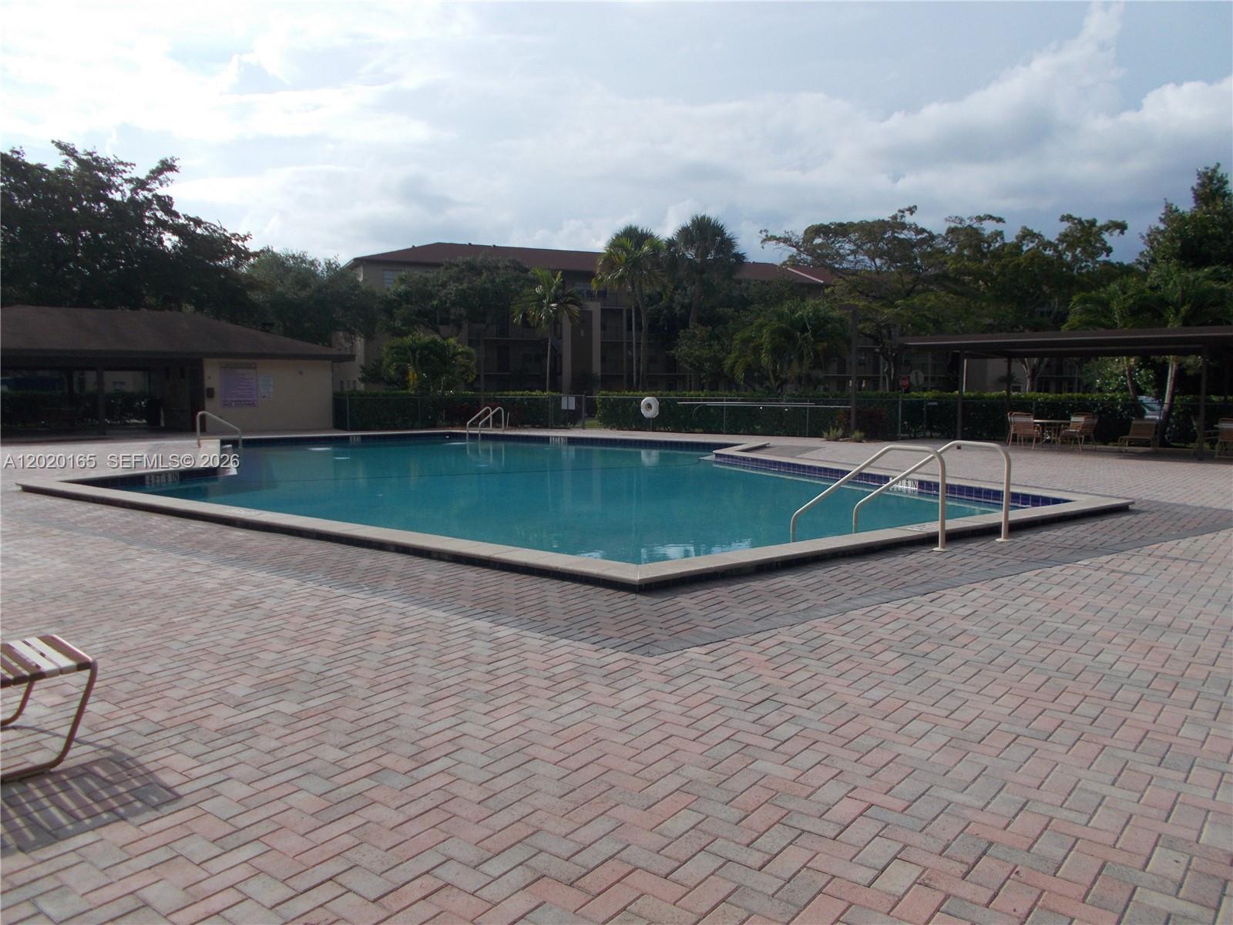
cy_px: 462
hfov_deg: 67.3
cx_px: 616
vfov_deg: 53.1
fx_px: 926
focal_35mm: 26
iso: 80
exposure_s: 1/200
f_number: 8
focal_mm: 4.6
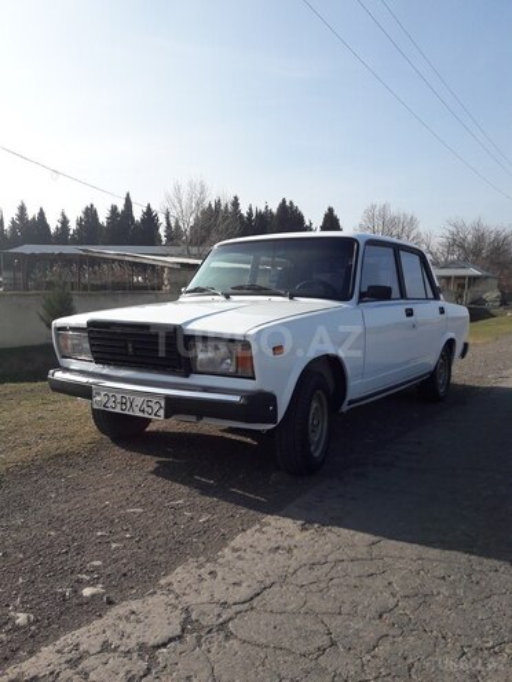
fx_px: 552
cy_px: 341
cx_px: 256
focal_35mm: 28
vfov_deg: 63.4
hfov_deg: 49.7
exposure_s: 1/1553
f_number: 1.9
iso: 40
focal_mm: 3.7
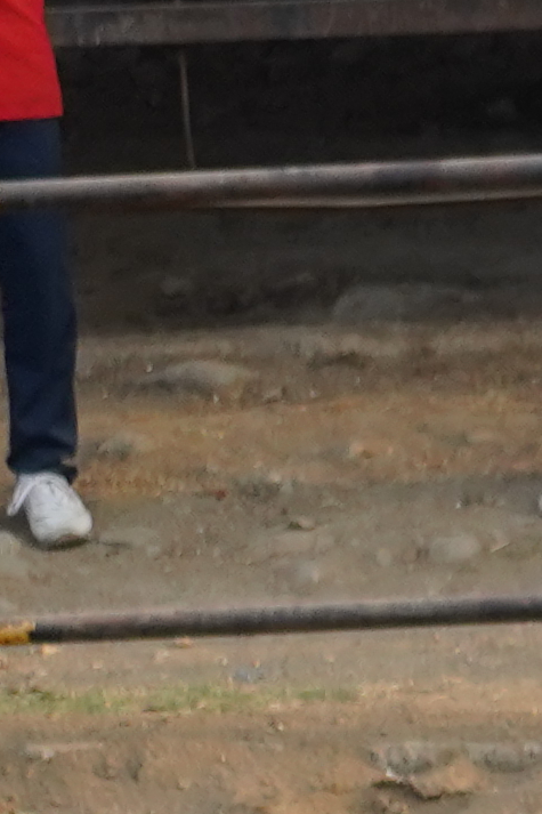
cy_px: 1119
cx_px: 2959
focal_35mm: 589
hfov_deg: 2.2
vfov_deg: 3.5
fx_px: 13307
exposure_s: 1/1000
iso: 1000
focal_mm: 70
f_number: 4.5
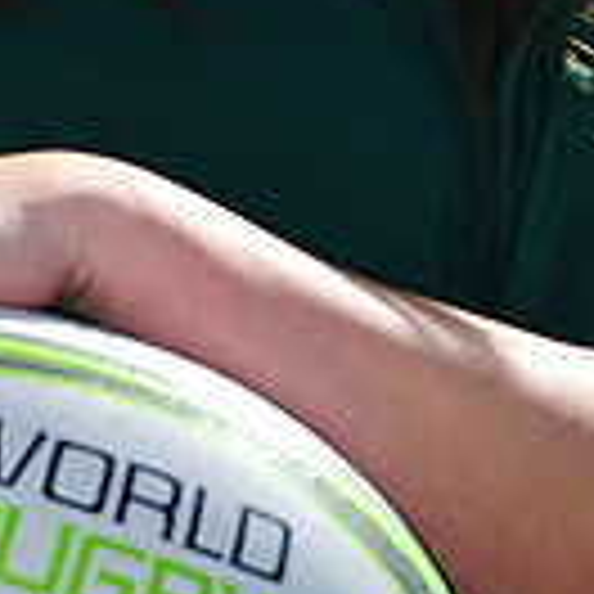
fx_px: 14522
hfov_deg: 2.3
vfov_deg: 2.3
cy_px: -378
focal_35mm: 748
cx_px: -4
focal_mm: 200
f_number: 4.5
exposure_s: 1/1250
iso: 200
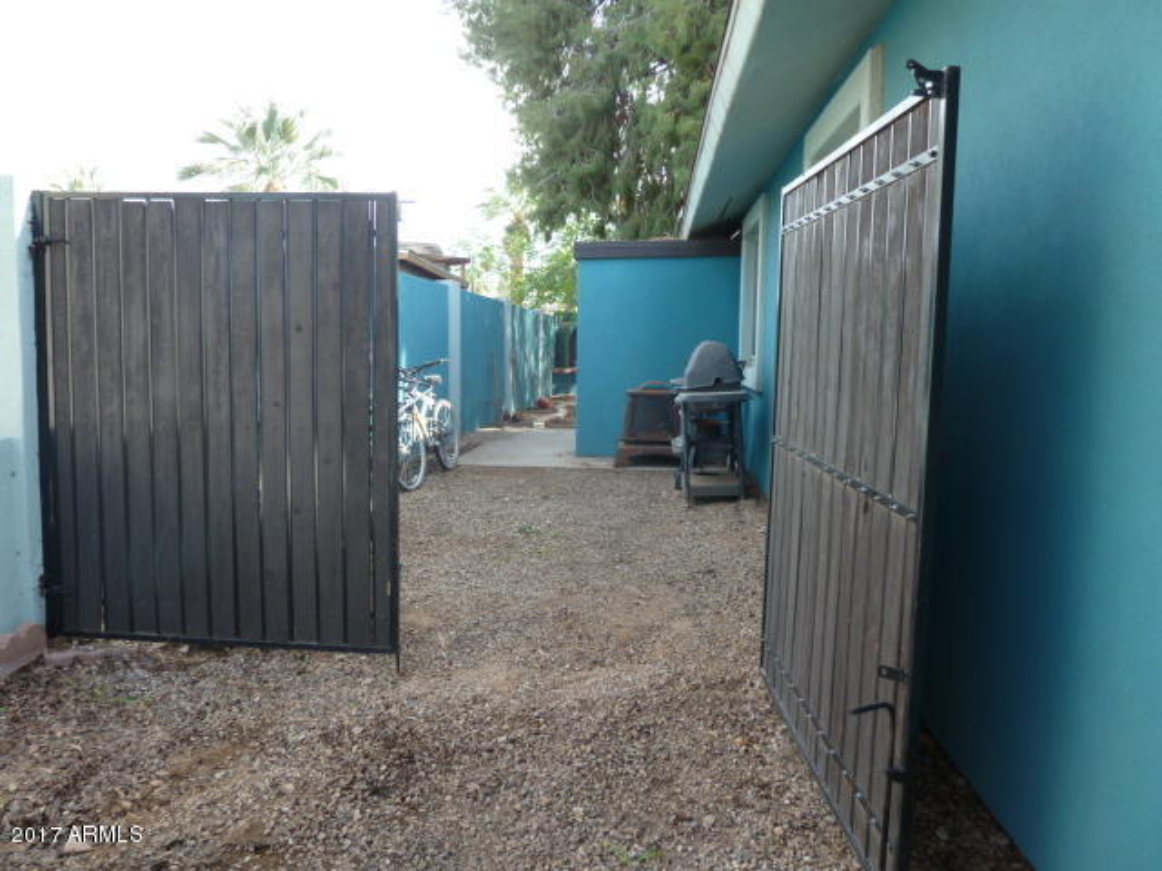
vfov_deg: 54.9
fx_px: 839
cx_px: 581
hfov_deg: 69.4
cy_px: 436
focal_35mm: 25
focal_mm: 4.1
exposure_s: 1/100
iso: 80
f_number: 3.3
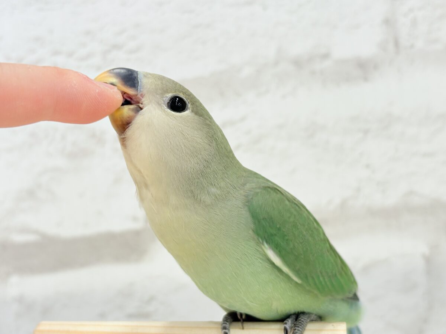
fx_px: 670
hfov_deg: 36.8
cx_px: 223
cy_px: 167
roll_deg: +6.0
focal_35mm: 52
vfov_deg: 28.0
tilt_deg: -2.1
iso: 40
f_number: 1.6
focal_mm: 5.96
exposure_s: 1/50
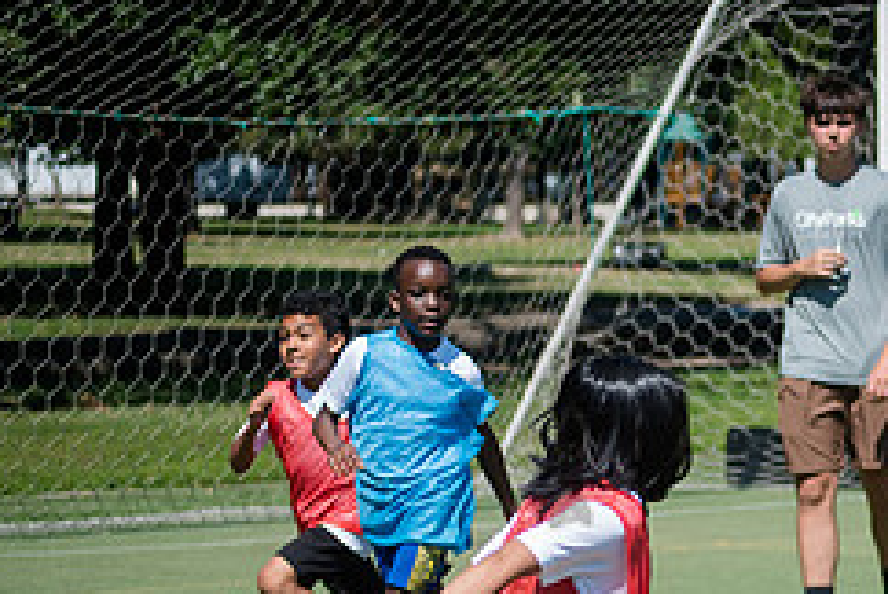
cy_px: 728
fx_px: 5828
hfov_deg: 8.5
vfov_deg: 5.8
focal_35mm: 236
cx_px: 1288
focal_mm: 80
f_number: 4
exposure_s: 1/2000
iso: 200
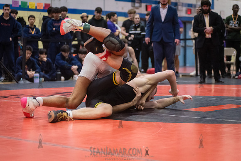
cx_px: 120
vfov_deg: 17.1
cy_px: 80
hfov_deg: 25.4
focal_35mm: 80
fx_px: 536
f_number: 3.2
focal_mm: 80
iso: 8000
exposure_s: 1/500
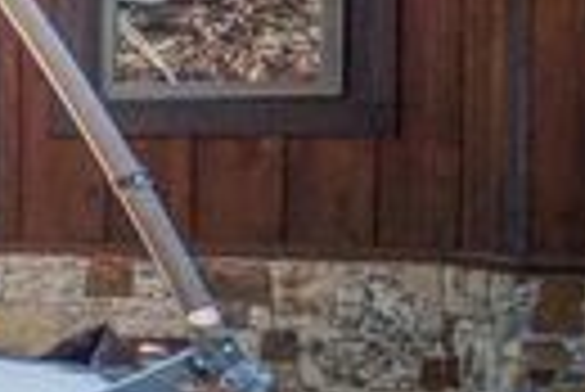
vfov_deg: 12.5
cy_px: 162
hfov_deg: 8.6
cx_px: -1652
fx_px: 1789
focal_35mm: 110
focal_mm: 14
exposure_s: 1/320
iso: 400
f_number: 7.1
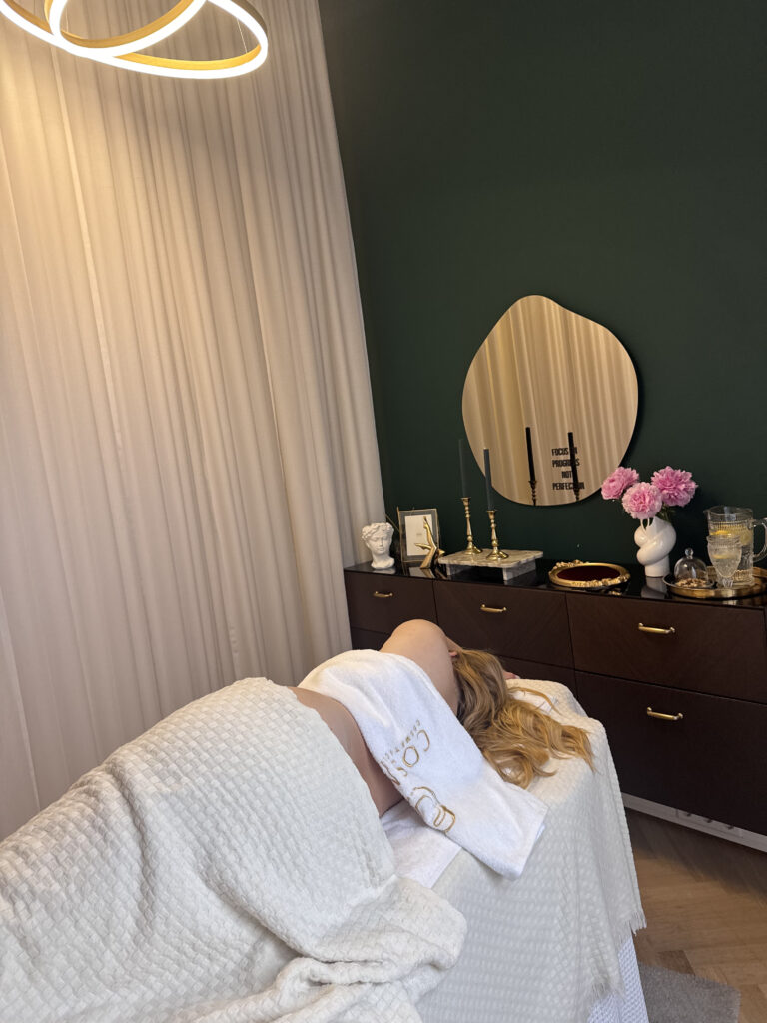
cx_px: 384
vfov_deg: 71.6
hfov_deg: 56.8
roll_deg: +5.7
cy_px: 512
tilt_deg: -2.7
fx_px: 709
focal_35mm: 24
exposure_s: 1/120
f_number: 1.78
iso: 160
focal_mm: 6.76
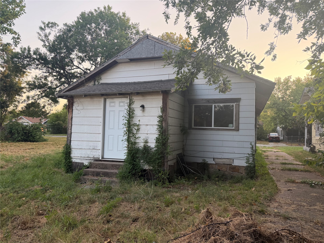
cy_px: 122
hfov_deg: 71.6
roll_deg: -0.6
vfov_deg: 56.8
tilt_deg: +3.4
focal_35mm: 24
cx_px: 162
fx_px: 225
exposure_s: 1/179
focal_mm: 6.76
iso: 80
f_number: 1.78
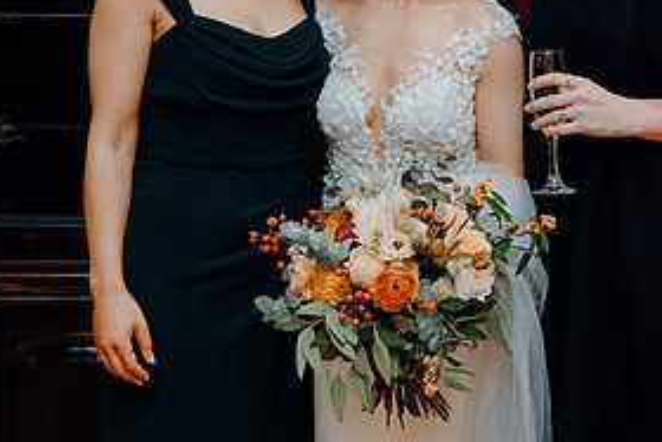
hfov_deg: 23.3
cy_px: 32
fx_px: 1601
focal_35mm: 87
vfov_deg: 15.5
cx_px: 442
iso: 3200
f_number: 3.5
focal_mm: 42
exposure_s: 1/160
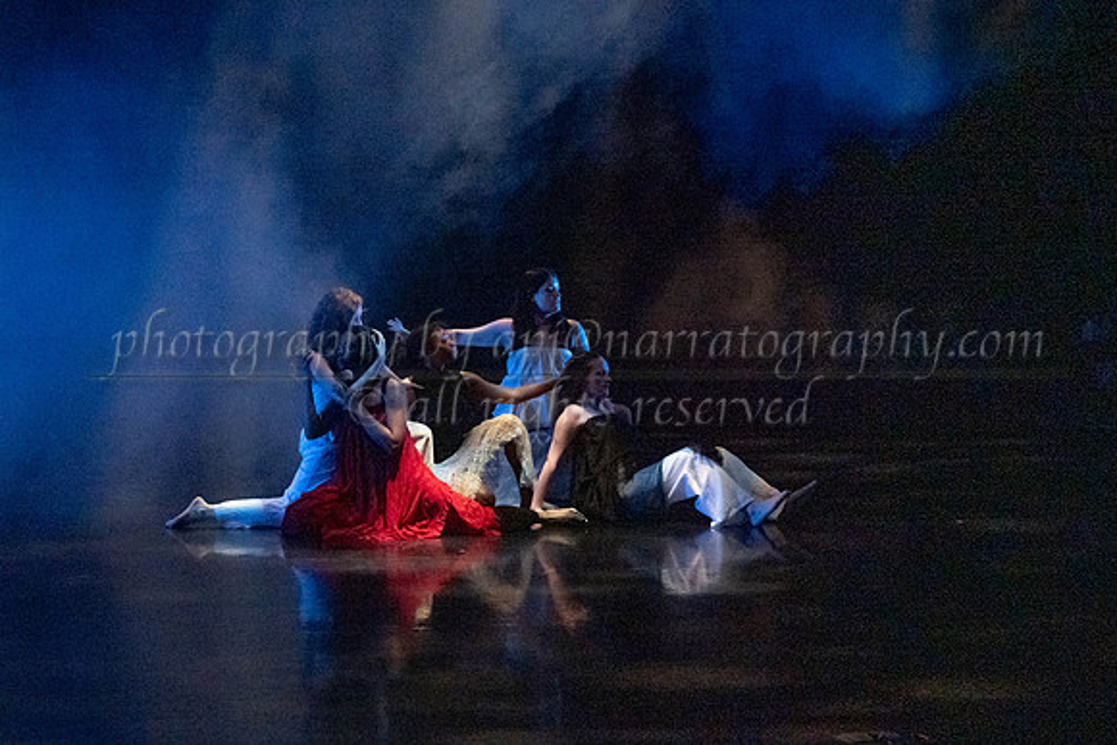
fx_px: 2811
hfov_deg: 22.4
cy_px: 375
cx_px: 450
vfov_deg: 15.1
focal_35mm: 91
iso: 5000
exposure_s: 1/320
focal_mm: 75
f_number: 3.5
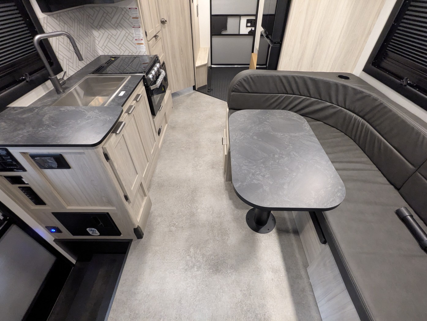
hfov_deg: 94.4
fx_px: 198
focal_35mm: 16
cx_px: 214
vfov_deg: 78.2
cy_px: 160
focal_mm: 2.35
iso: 614
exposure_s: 1/32.2
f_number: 2.2
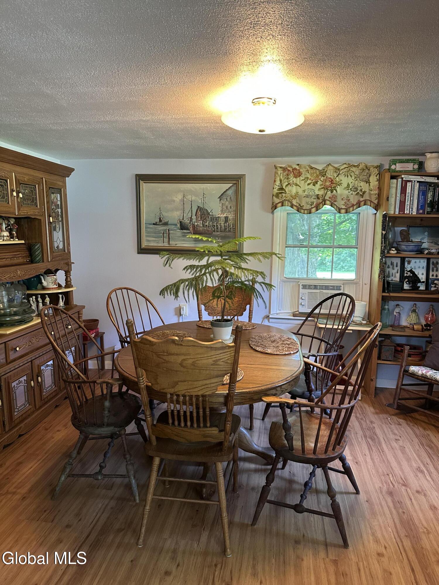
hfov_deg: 56.8
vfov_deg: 71.6
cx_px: 220
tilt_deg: -8.3
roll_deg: -2.1
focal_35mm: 24
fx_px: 406
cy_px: 292
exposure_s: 1/60
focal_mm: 6.86
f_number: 1.78
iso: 400
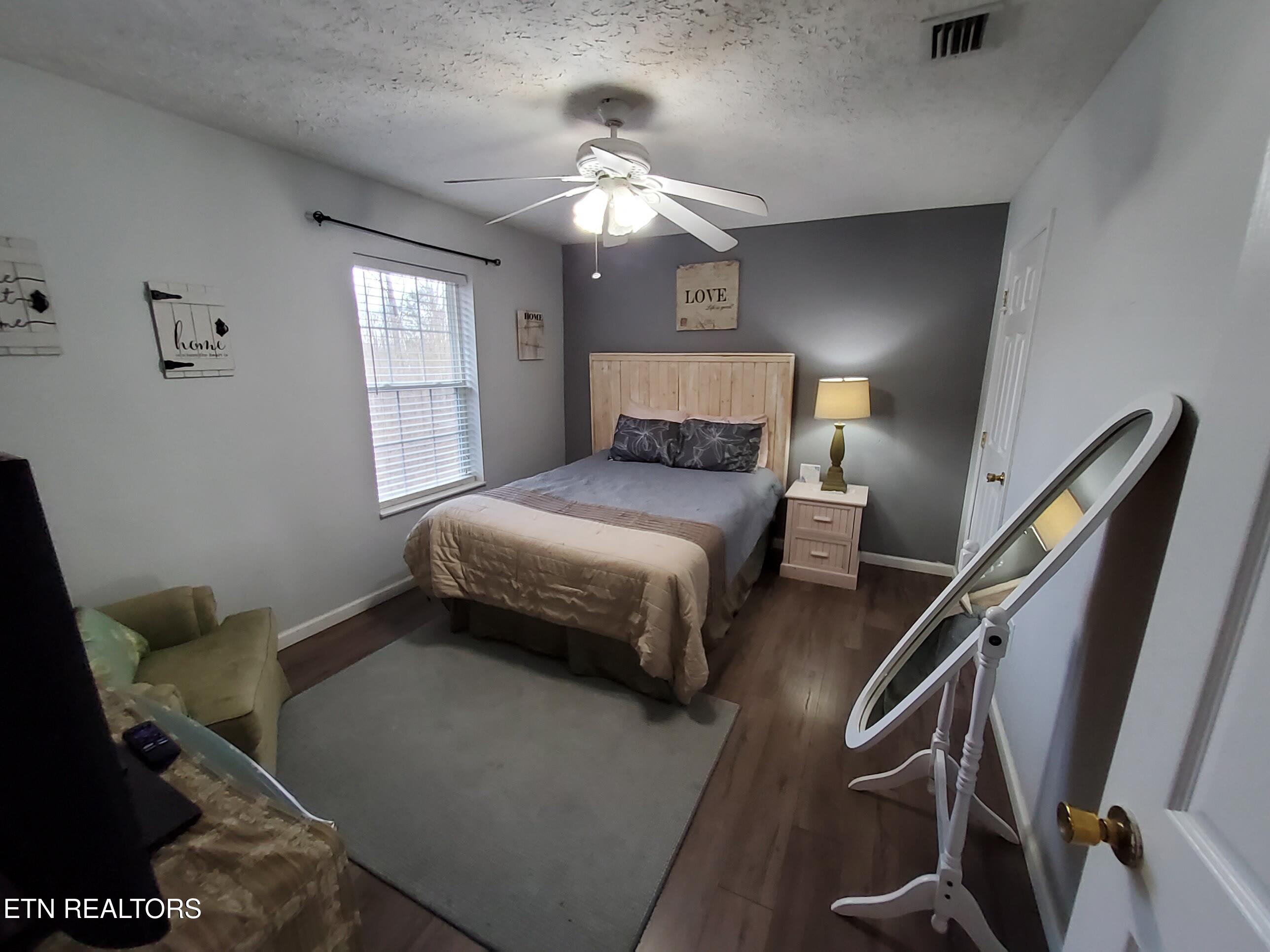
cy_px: 476
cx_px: 635
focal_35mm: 13
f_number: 2.2
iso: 200
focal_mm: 1.13
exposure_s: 1/60
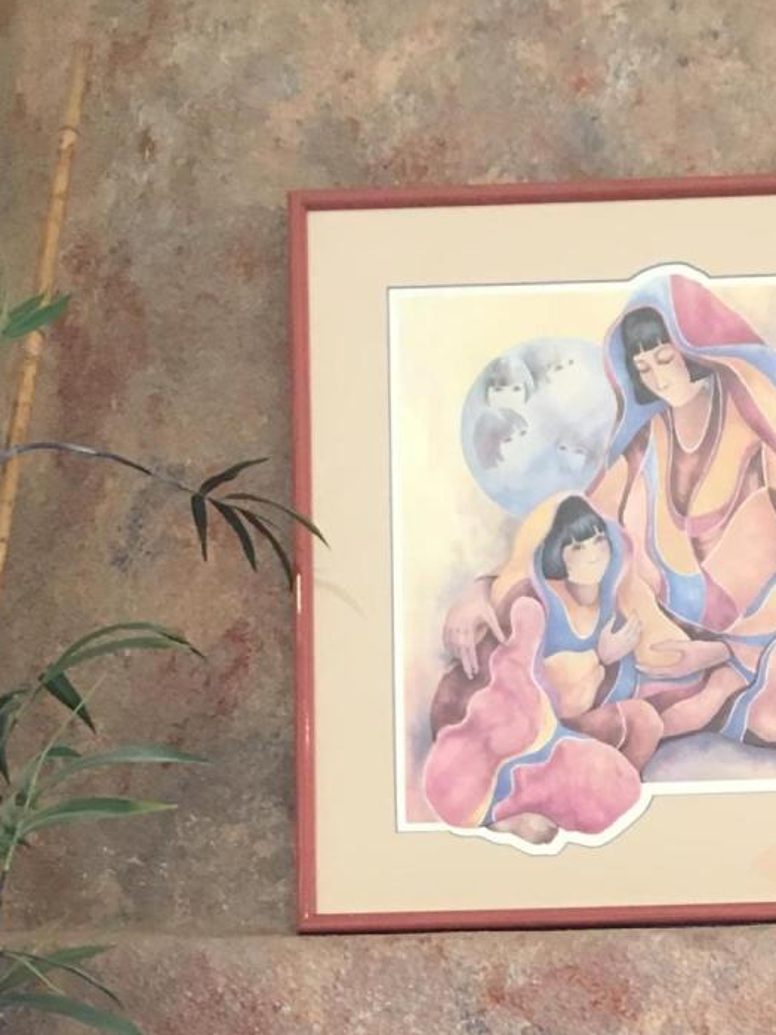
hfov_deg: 17.6
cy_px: 1118
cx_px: 672
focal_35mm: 83
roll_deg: +2.5
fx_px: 2482
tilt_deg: -3.5
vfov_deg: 22.3
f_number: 2.2
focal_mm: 4.15
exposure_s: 1/30
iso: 100
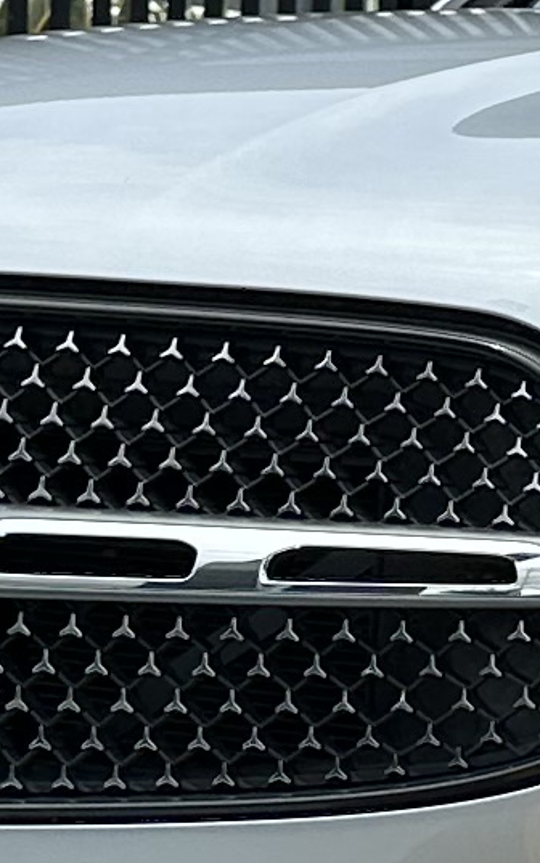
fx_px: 4494
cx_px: 898
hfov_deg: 6.7
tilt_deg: +0.4
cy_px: 357
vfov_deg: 11.0
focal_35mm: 191
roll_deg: -3.1
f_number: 1.78
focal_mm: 6.86
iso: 80
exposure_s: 1/5263
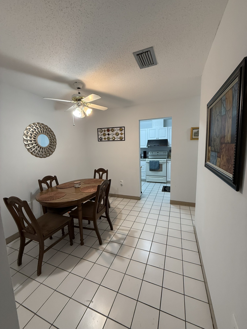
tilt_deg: -9.7
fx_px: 133
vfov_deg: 102.1
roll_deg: +2.0
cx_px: 124
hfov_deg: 85.7
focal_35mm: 14
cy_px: 164
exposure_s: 1/60
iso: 200
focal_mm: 2.22
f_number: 2.2
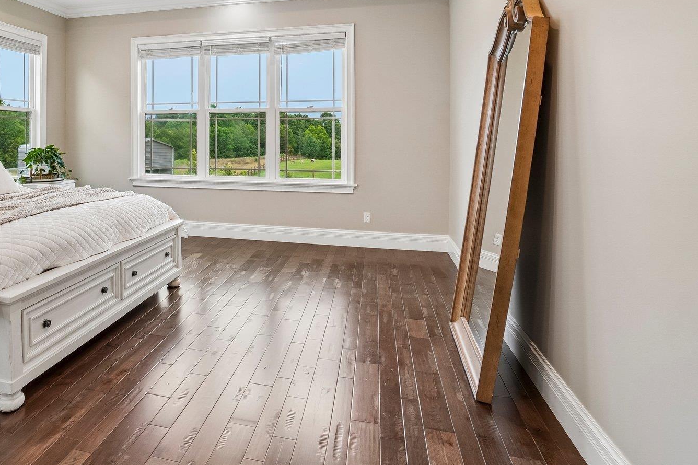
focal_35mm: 23
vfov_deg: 53.5
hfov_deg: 73.8
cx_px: 232
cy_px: 140
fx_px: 446
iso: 250
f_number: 8
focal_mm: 10
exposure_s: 1/30
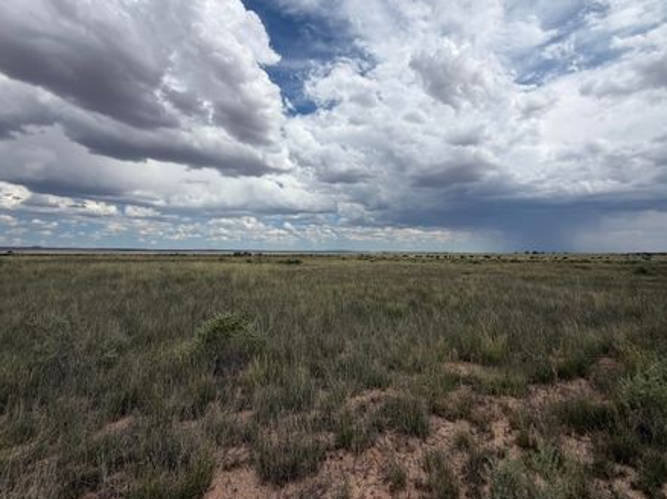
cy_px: 234
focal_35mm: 16
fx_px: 308
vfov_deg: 78.0
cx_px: 355
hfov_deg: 94.4
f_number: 2.2
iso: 25
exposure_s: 1/1961
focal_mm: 2.22
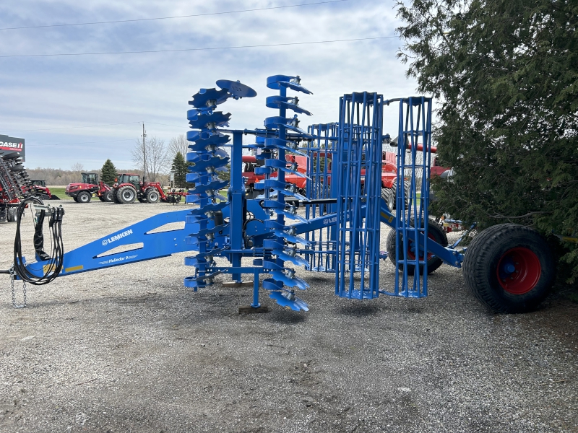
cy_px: 216
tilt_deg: -3.7
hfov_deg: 67.3
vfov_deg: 53.1
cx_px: 289
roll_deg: -1.0
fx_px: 434
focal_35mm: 26
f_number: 1.5
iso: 50
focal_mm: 5.7
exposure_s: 1/2915
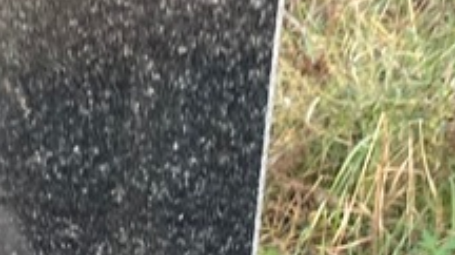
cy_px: 626
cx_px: -126
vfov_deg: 10.0
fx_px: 1266
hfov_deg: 19.0
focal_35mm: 105
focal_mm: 4.25
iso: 50
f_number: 1.8
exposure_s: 1/121
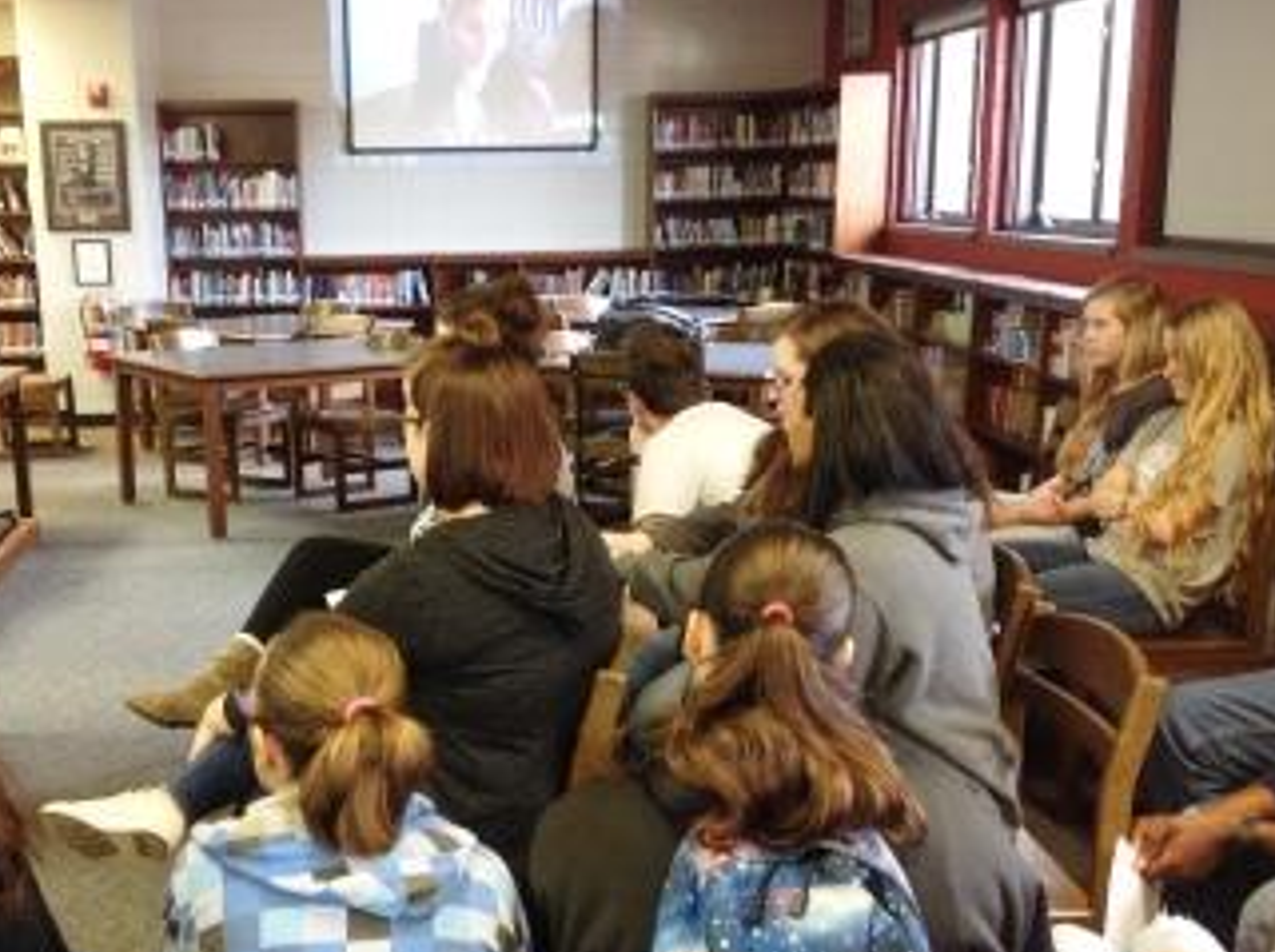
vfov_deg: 29.5
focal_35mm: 49
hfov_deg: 38.7
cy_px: 599
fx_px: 1802
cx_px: 482
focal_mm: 4.28
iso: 100
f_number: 2.4
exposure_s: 1/15
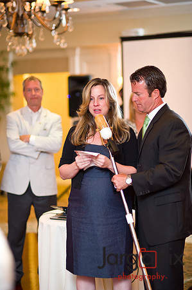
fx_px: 682
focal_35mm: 85
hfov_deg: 16.0
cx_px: 96
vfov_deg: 23.9
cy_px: 145
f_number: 2
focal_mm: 85
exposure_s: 1/200
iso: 1600
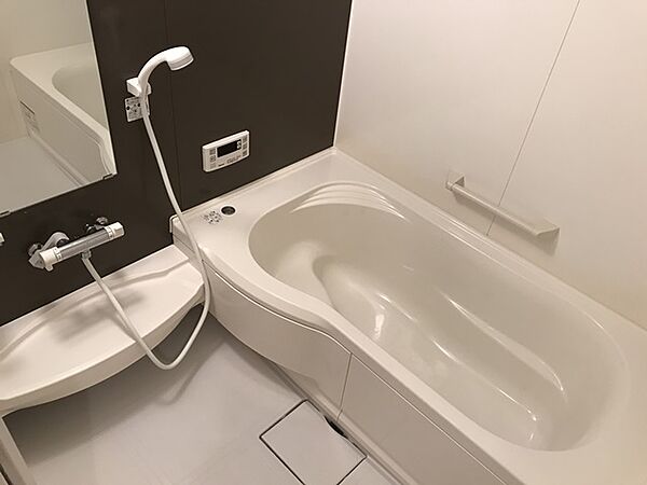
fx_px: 523
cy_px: 242
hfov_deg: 63.4
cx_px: 324
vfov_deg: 49.7
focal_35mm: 28
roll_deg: -6.4
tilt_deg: -40.7
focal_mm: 3.99
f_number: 1.8
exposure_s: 1/17
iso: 50
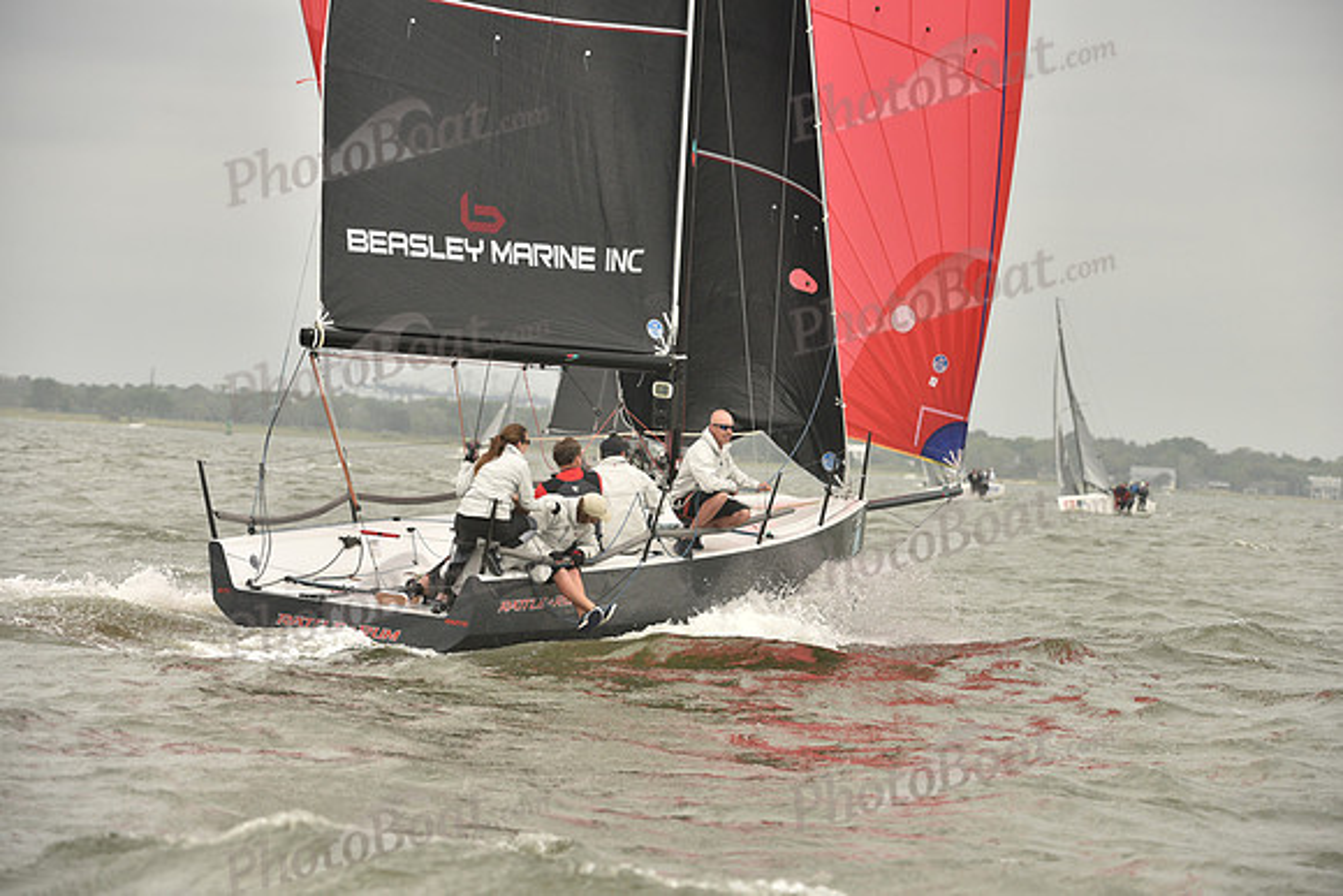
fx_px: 7463
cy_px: 448
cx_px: 672
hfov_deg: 10.3
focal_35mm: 200
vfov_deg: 6.9
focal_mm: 200
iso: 400
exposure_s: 1/1000
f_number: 6.3
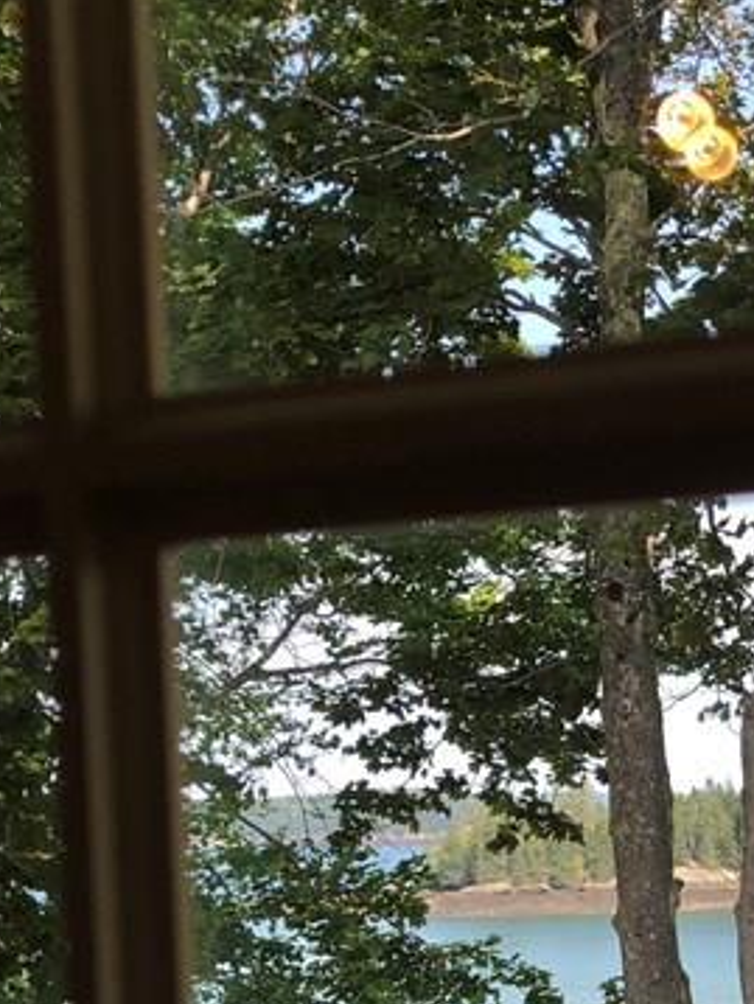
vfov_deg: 23.3
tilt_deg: -4.7
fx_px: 2321
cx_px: 942
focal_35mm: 80
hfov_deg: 17.5
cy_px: 1026
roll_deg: +2.0
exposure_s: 1/390
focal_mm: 3.99
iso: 20
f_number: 1.8
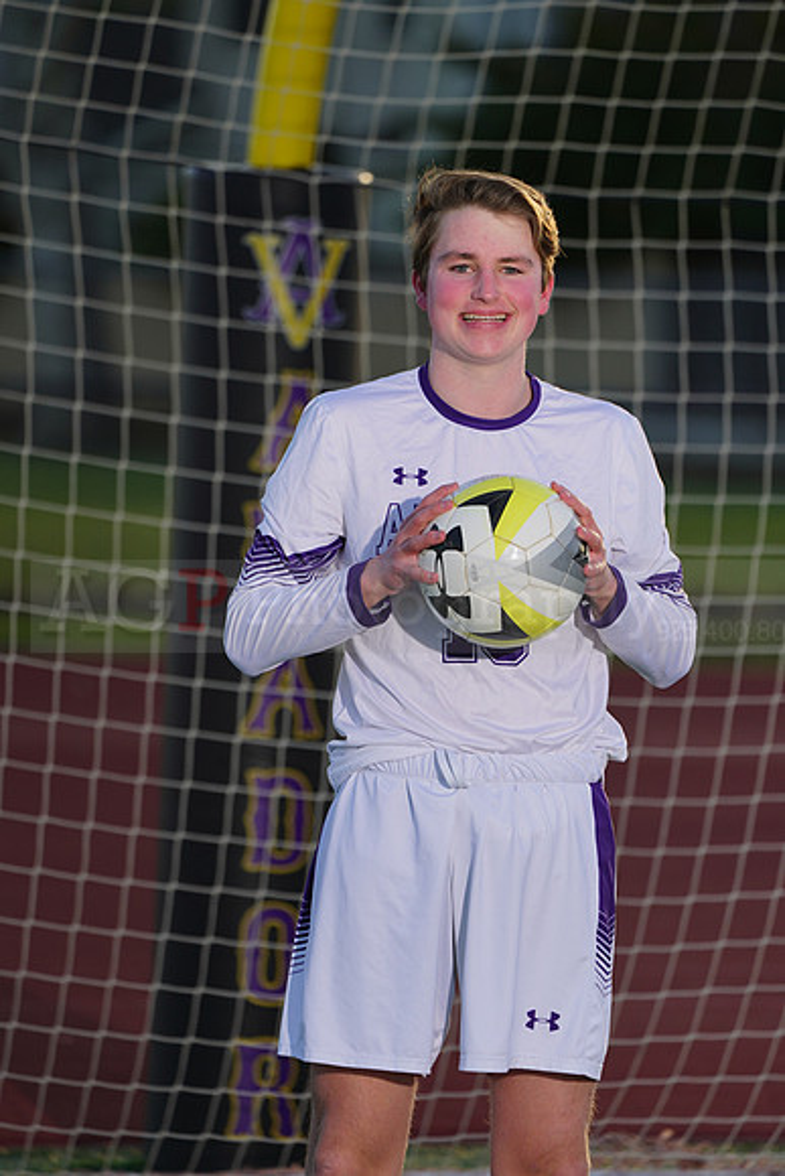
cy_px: 588
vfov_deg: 5.2
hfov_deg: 3.4
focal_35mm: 400
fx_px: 13075
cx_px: 392
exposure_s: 1/200
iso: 100
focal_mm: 400
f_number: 8
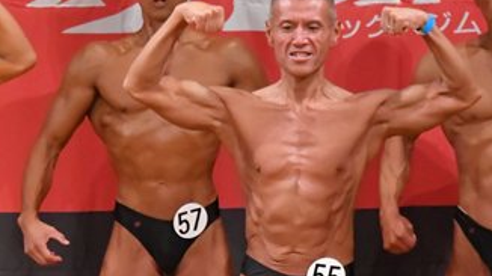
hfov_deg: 3.0
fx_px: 9245
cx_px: 4
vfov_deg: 1.7
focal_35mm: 709
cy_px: 258
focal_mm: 190
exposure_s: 1/400
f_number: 5.6
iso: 9000
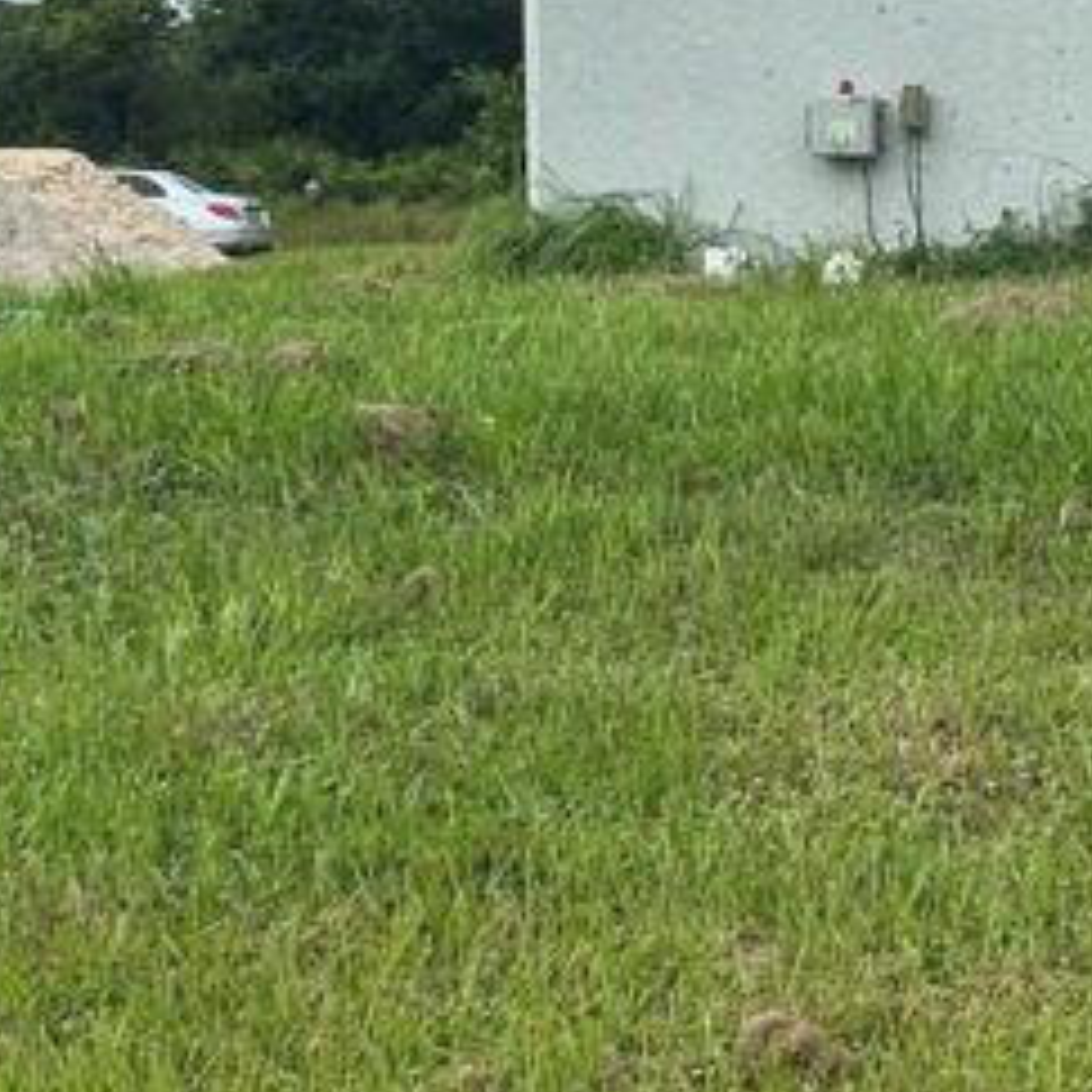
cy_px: 157
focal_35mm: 97
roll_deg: +0.4
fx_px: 3462
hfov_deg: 17.2
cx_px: 1263
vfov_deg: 17.7
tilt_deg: -0.1
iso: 50
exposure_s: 1/1468
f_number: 1.5
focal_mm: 5.7
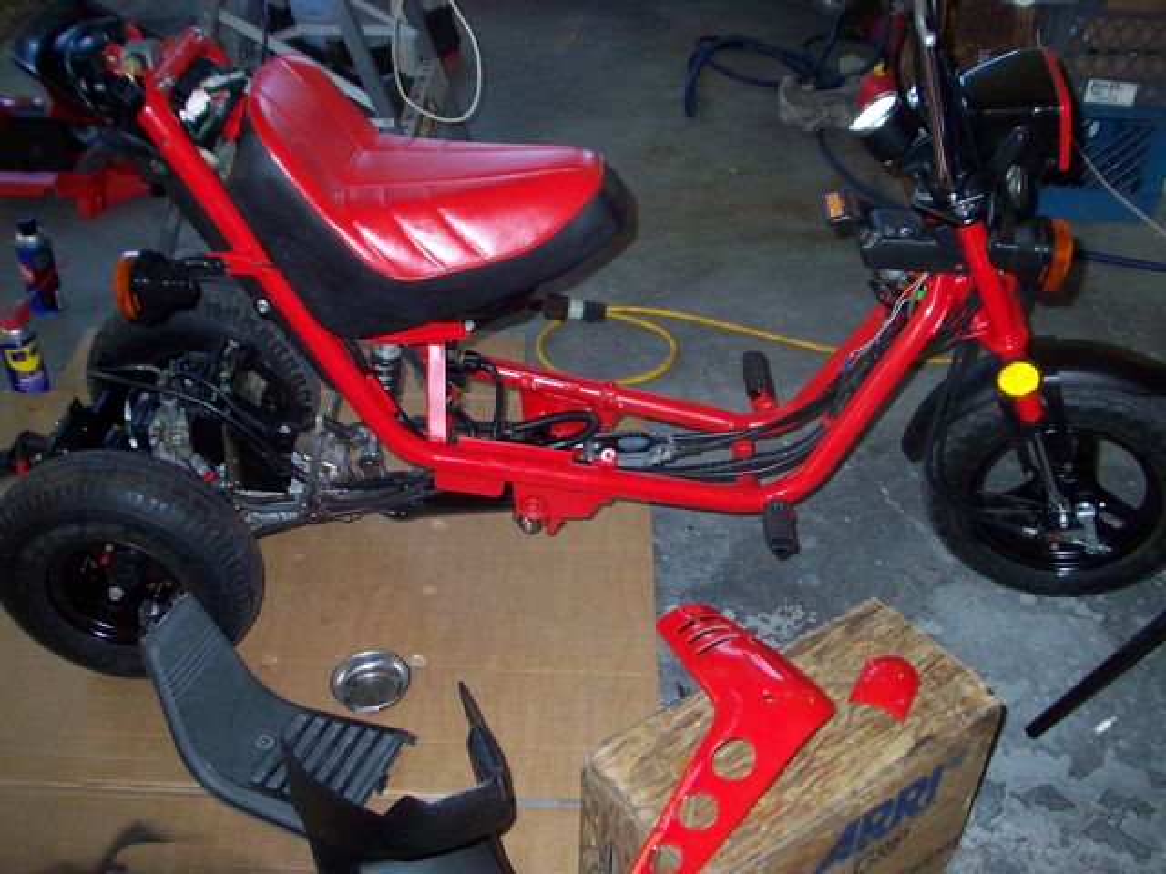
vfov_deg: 37.7
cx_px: 583
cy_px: 437
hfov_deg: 49.0
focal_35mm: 38
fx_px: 1280
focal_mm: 6.3
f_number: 3.9
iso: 200
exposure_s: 1/60
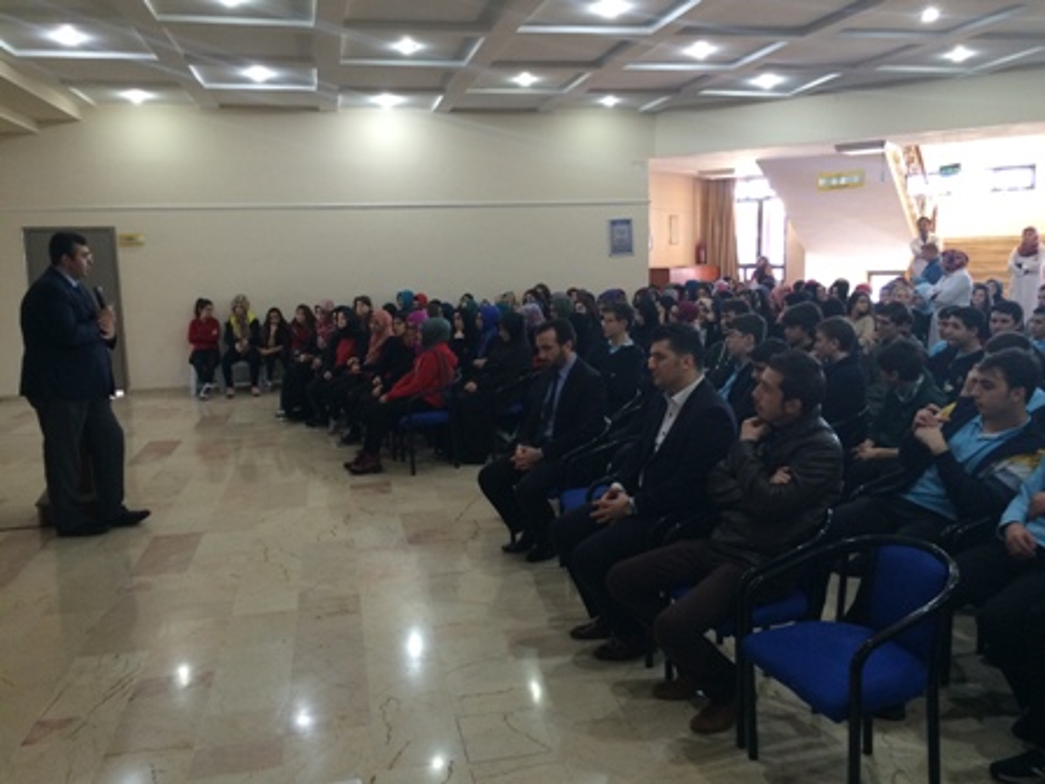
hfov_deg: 61.7
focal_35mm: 29
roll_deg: +2.8
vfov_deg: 48.2
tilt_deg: -9.5
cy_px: 392
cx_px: 522
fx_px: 875
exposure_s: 1/30
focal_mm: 4.15
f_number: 2.2
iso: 160
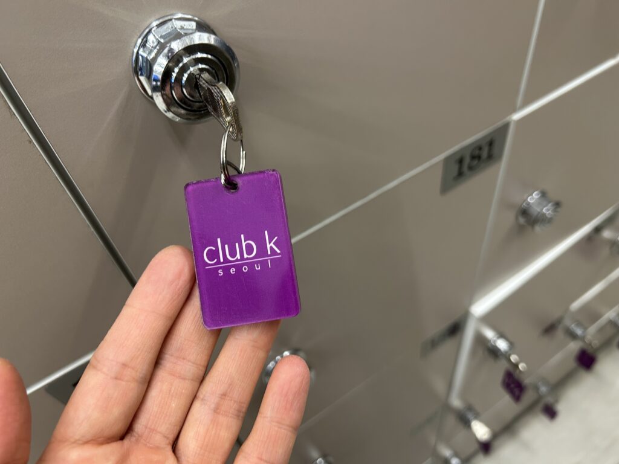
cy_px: 232
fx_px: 465
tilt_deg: -46.8
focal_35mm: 26
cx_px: 310
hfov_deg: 67.3
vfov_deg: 53.1
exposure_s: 1/60
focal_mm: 5.7
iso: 160
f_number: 1.5
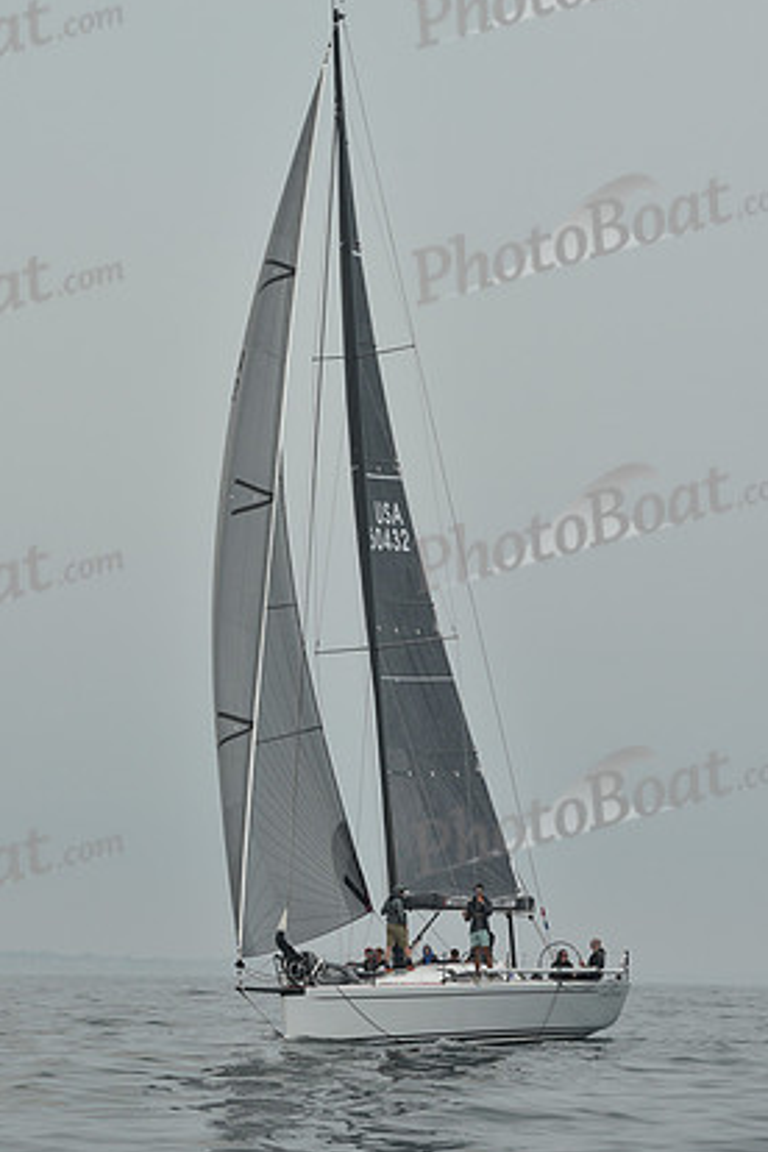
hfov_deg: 7.3
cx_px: 269
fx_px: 6048
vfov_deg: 10.9
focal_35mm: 189
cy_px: 417
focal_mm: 135
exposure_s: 1/640
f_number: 7.1
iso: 250
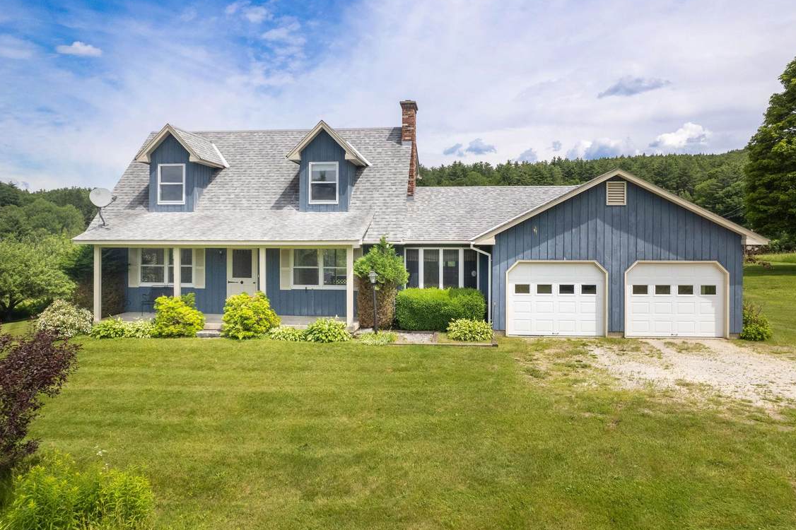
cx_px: 396
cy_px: 235
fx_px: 553
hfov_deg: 71.5
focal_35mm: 25
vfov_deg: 51.1
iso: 100
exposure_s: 1/640
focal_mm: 8.38
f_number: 2.8
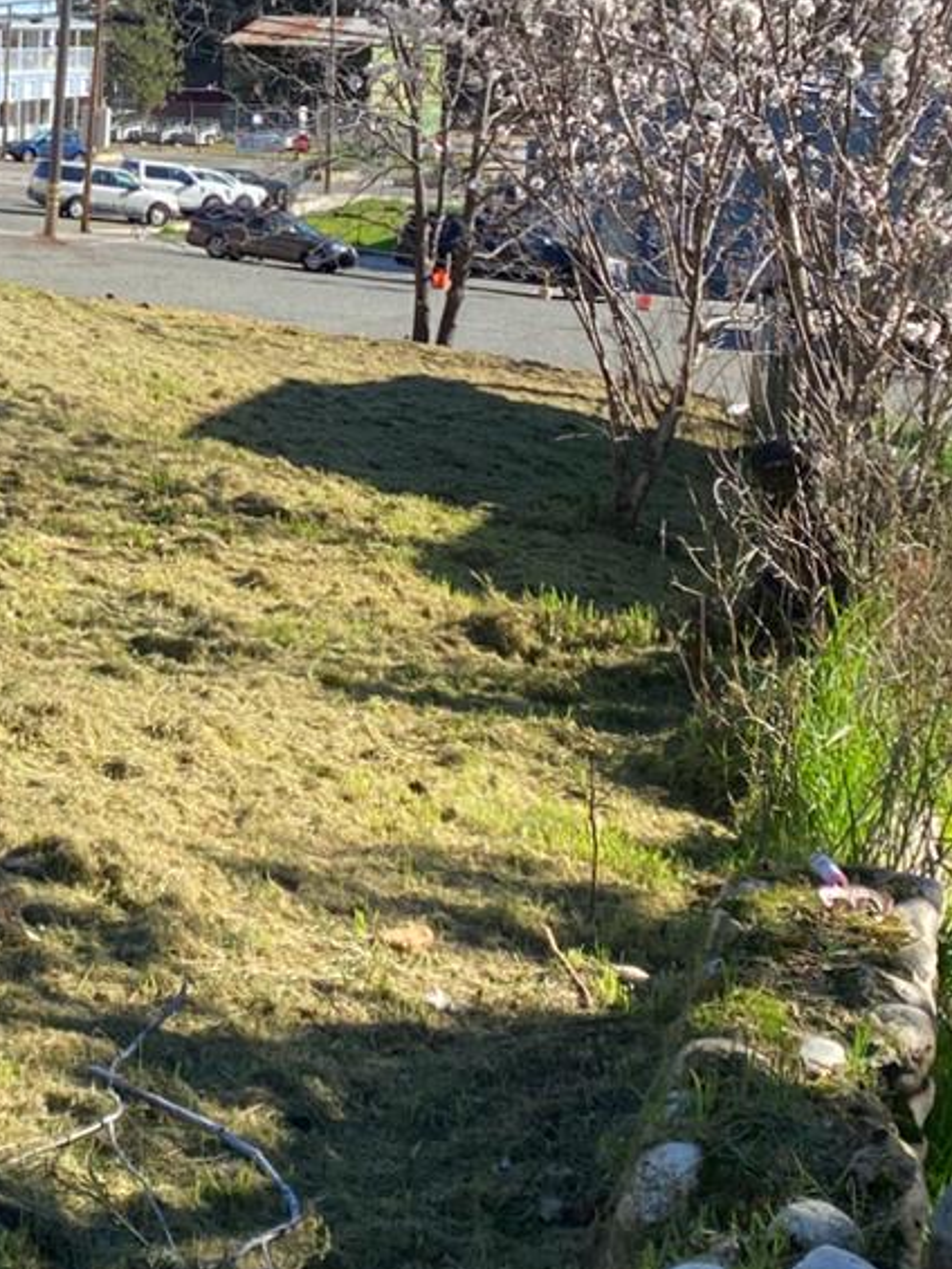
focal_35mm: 69
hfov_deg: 20.5
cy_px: 328
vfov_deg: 27.8
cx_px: -46
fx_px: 2529
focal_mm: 4.25
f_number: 1.8
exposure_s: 1/1316
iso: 32
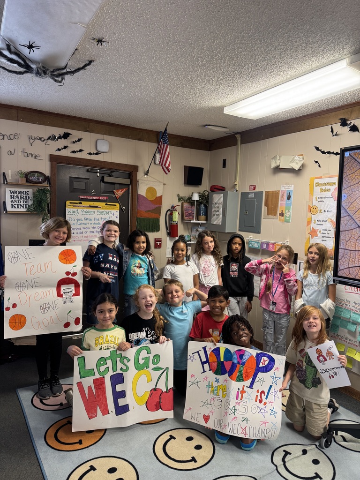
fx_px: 333
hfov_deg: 56.8
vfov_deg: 71.6
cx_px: 180
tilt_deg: -4.7
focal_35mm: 24
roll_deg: -2.0
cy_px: 240
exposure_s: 1/60
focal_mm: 6.76
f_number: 1.78
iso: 160
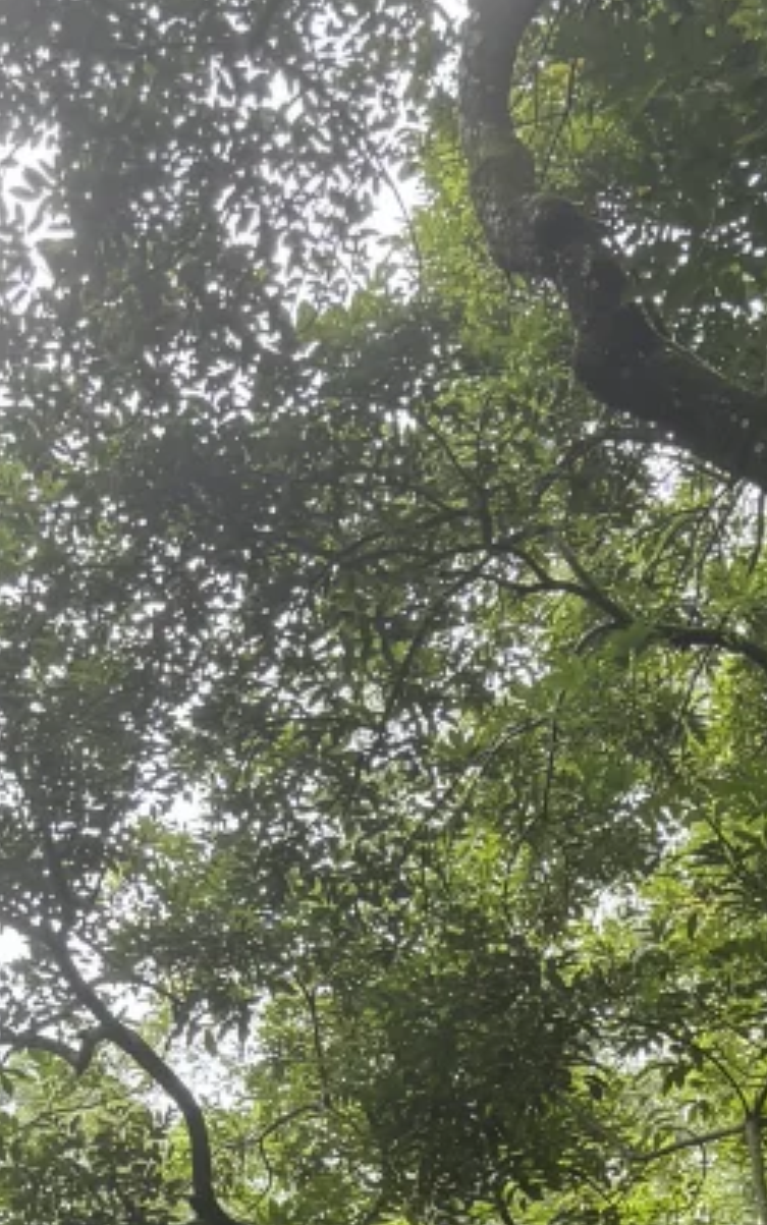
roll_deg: +1.3
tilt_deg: +16.6
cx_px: 889
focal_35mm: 99
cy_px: 1808
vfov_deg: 18.7
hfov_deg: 12.9
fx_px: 3308
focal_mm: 5.96
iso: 50
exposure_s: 1/151
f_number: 1.6
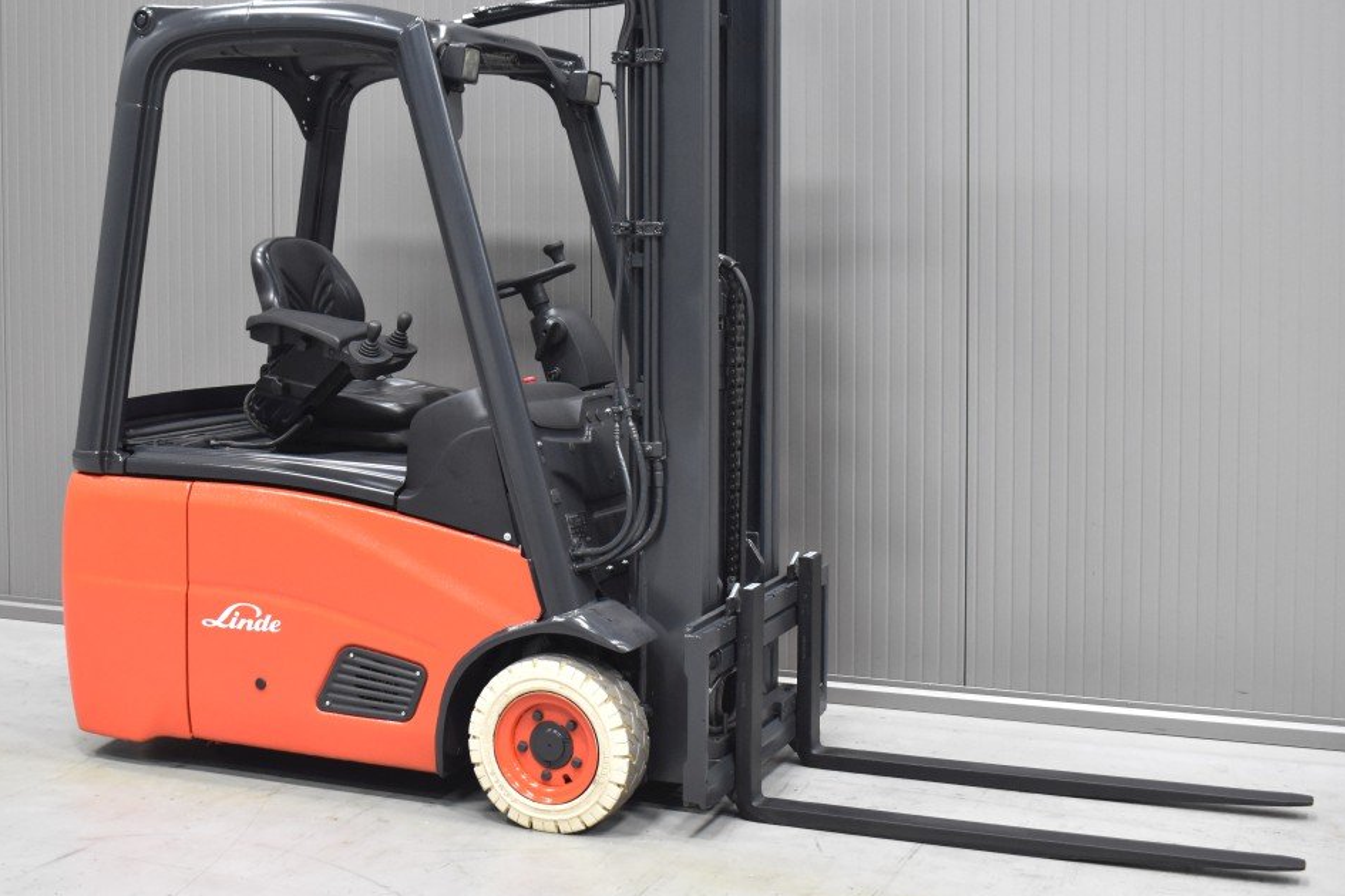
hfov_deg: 41.2
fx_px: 1780
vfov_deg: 28.2
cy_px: 338
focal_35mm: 48
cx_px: 544
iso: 1600
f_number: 4.5
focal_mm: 25
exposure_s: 1/30
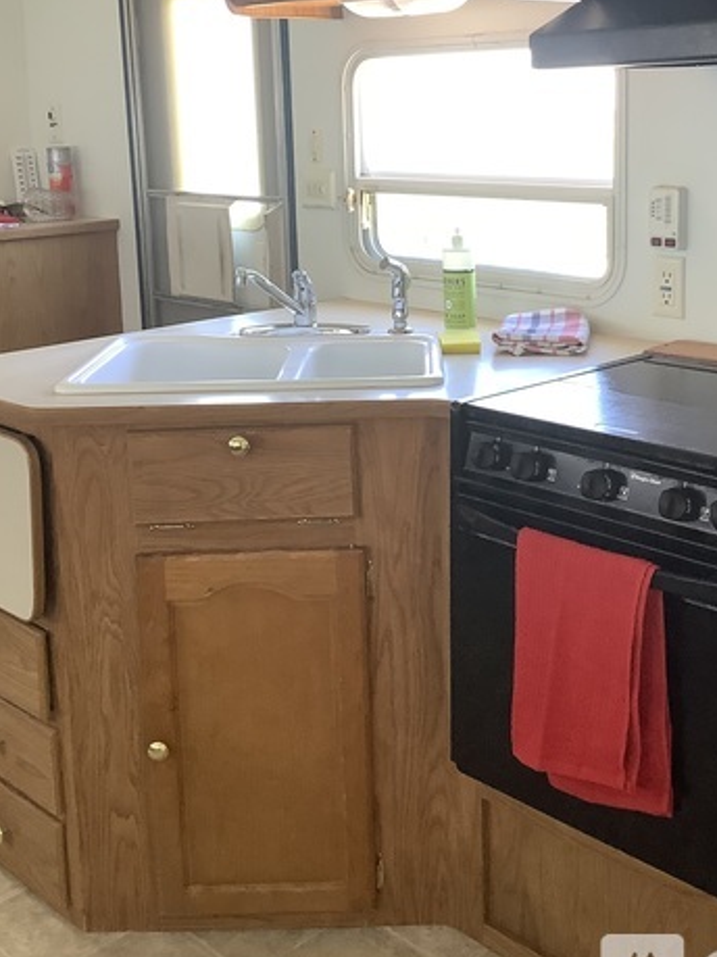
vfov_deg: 41.6
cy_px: 322
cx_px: 417
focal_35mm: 45
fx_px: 1243
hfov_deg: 32.1
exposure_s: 1/60
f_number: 2.4
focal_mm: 3.3
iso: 100
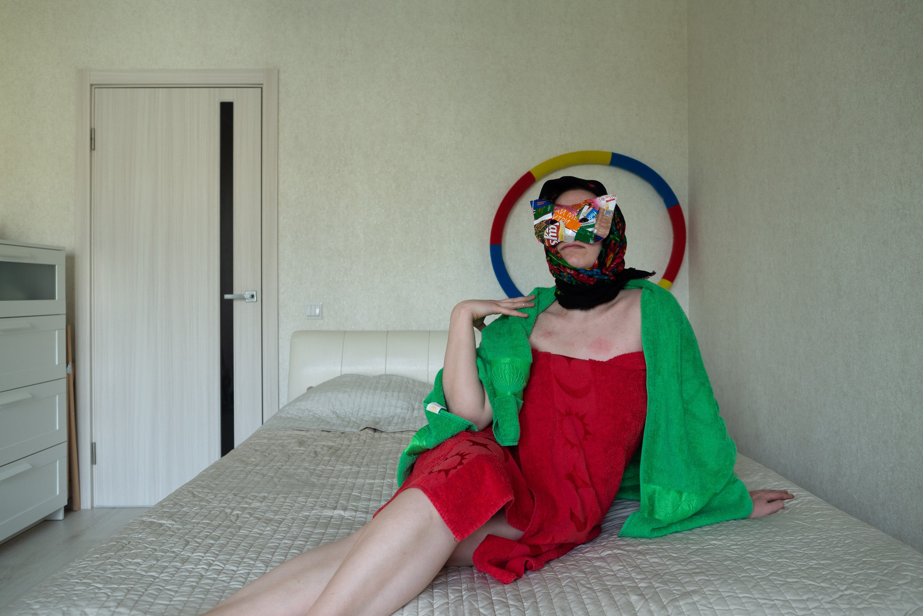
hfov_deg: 71.3
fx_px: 644
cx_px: 462
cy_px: 291
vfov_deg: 51.1
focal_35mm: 25
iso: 250
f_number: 2.5
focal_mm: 12
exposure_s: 1/125
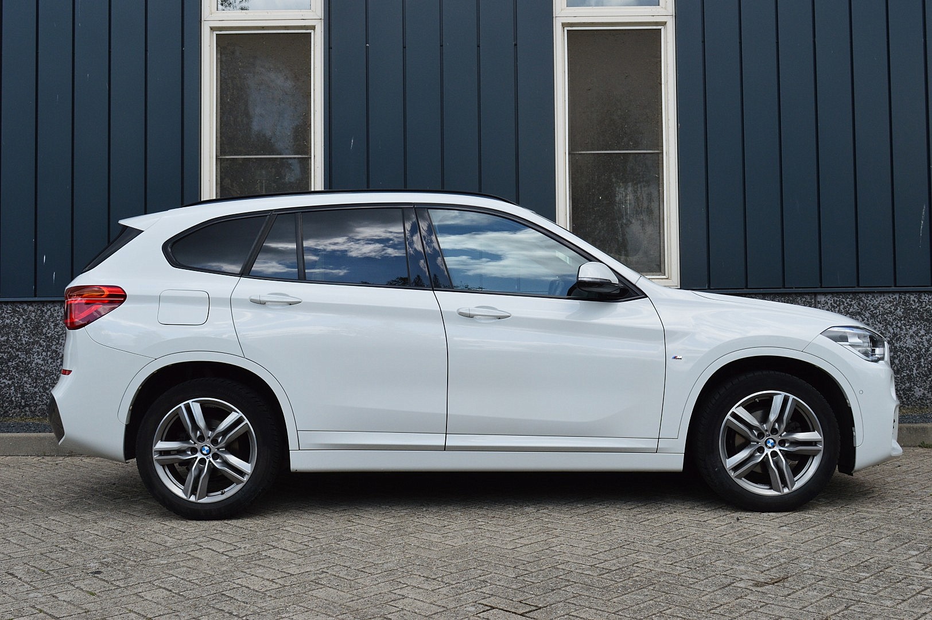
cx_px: 466
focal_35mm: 38
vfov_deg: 35.4
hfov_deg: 51.3
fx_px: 970
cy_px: 310
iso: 400
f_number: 10
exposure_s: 1/320
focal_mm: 25
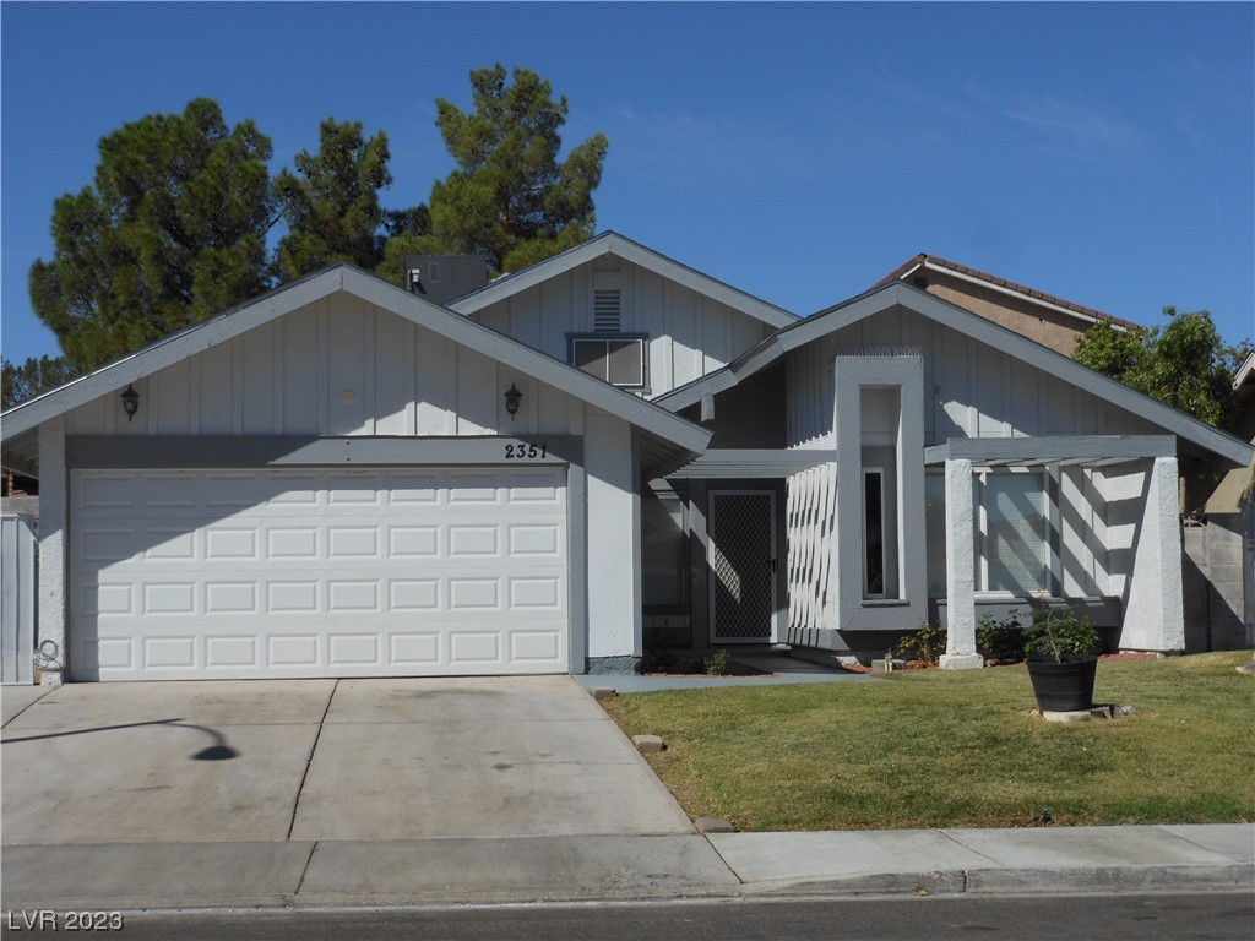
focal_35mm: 54
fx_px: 1958
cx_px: 628
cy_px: 470
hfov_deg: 35.5
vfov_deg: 27.0
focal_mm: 9.6
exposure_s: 1/1000
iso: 80
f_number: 4.9
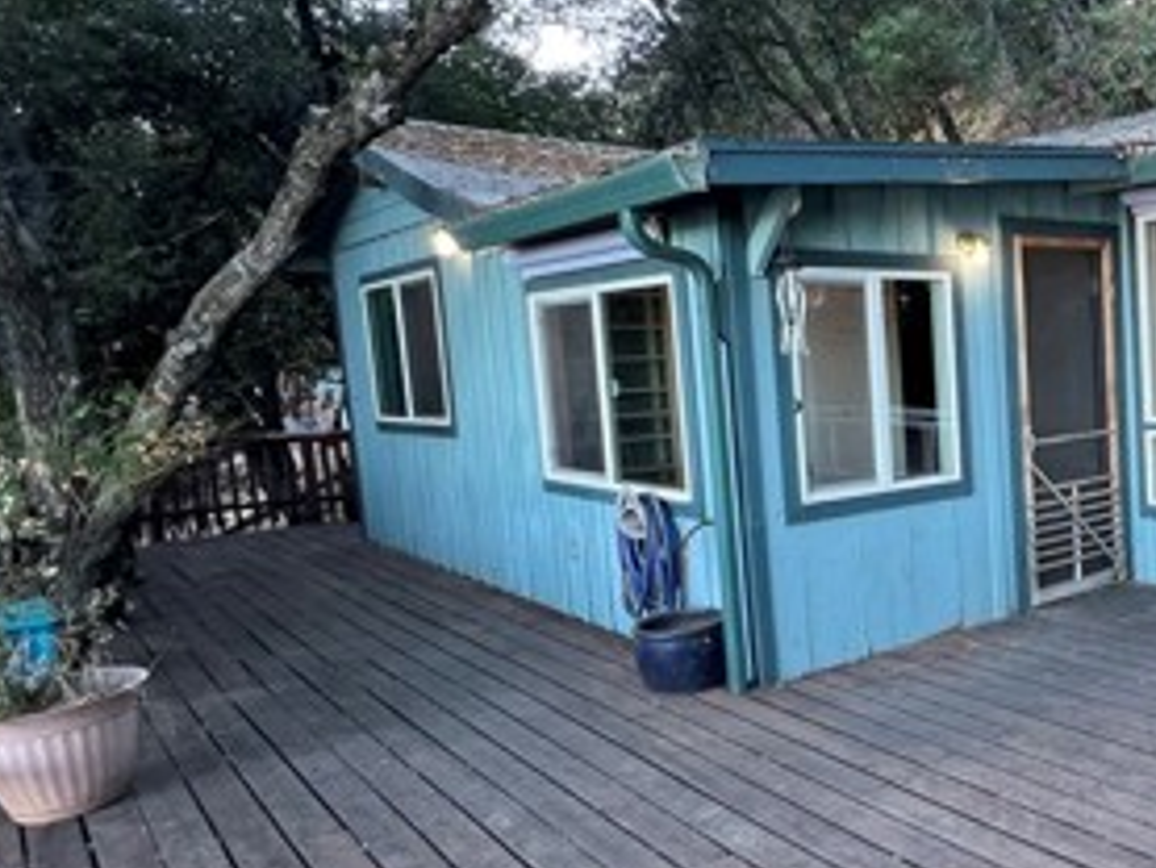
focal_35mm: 30
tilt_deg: -5.8
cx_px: 1139
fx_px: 1002
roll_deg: +1.5
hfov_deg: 49.6
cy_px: 459
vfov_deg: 46.8
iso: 80
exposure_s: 1/120
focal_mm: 1.57
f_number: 1.8
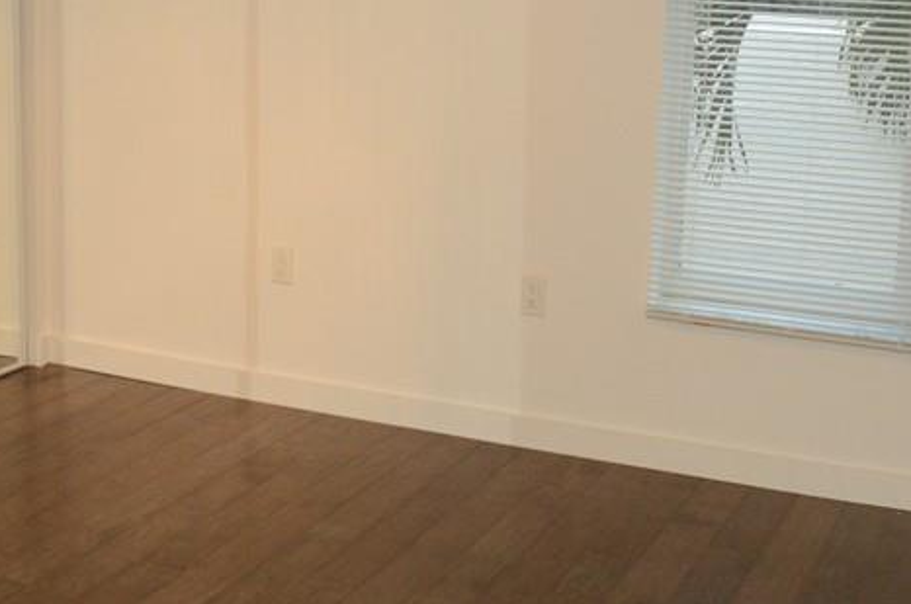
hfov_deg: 31.4
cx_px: 239
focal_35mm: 63
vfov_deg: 21.4
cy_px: 203
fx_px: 1591
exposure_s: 1/60
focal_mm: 18
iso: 900
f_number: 4.5
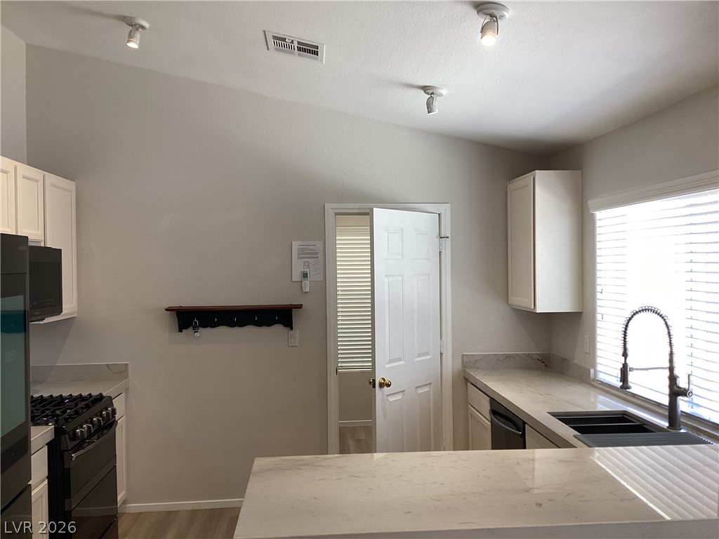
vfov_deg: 45.4
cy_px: 270
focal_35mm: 31
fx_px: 644
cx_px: 360
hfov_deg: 58.4
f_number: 2.4
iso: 80
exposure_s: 1/60
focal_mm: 3.3
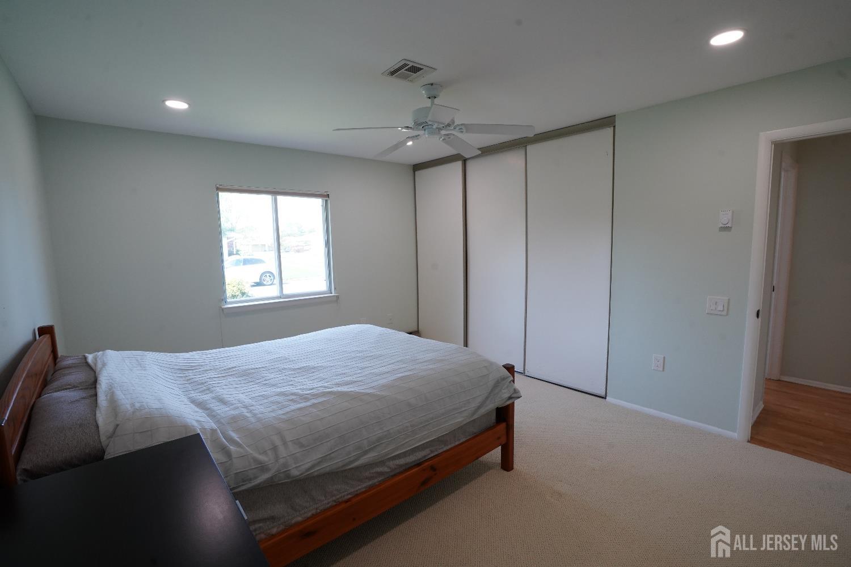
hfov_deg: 96.7
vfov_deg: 73.7
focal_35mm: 16
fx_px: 378
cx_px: 426
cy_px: 284
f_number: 10
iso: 2000
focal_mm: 16
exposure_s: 1/100
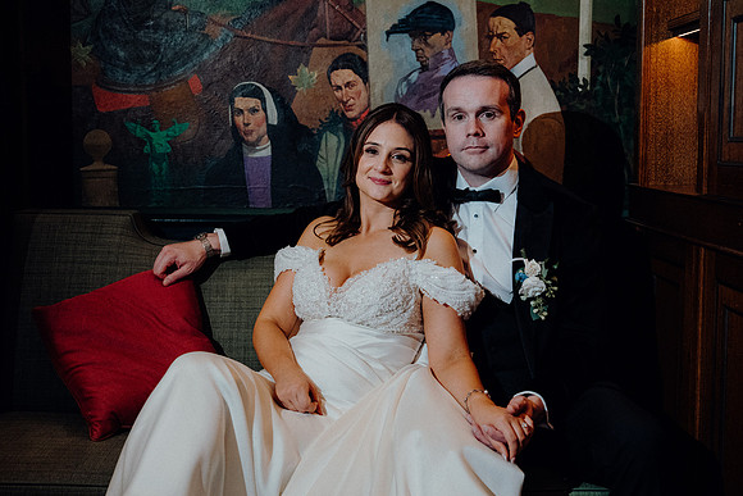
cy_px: 248
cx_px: 372
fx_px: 1038
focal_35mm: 50
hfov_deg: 39.4
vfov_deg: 26.9
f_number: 3.5
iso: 5000
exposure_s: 1/160
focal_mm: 49
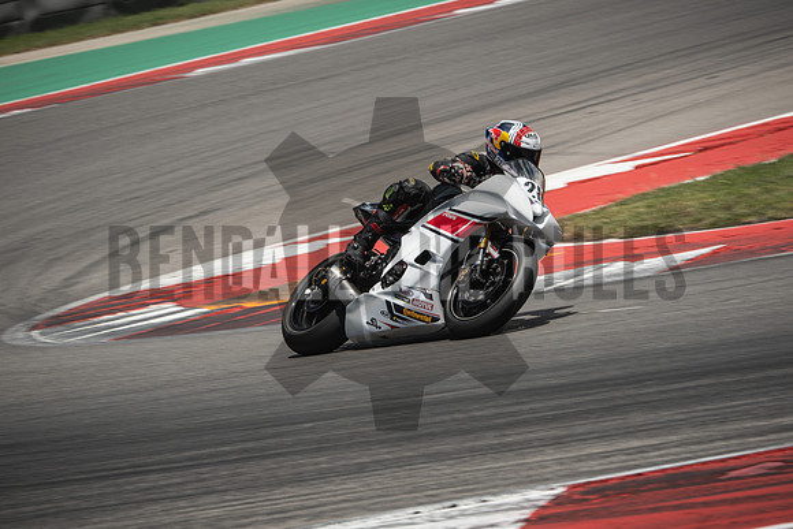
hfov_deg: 6.9
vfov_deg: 4.6
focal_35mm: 300
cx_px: 396
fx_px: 6610
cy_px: 264
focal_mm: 200
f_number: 9
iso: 125
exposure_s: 1/250
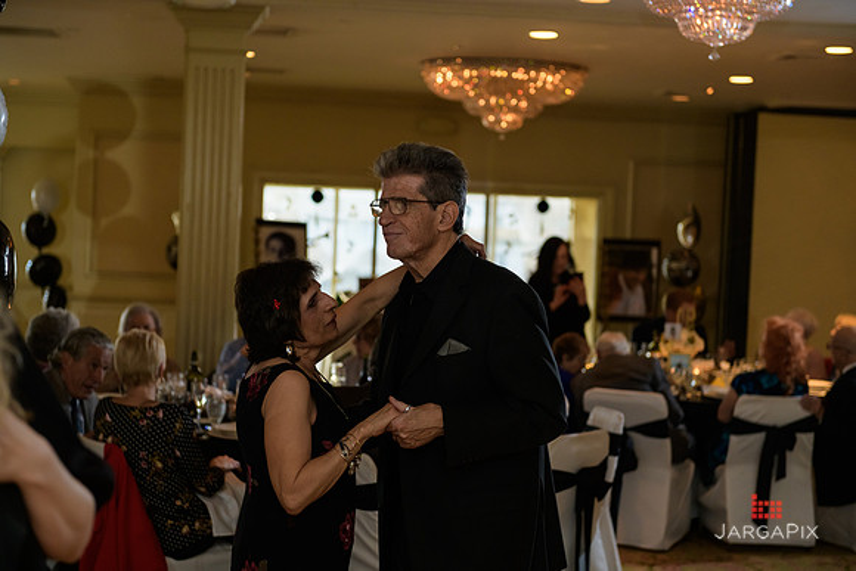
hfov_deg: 28.8
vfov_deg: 19.5
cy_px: 286
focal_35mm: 70
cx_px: 428
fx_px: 1665
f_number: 2.8
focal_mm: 70
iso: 1000
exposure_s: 1/125
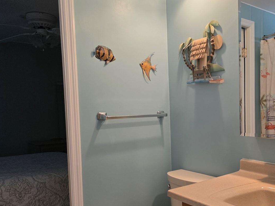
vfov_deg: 40.6
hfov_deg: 50.6
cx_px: 203
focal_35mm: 35
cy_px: 123
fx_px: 278
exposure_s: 1/120
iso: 160
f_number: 1.7
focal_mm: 6.3
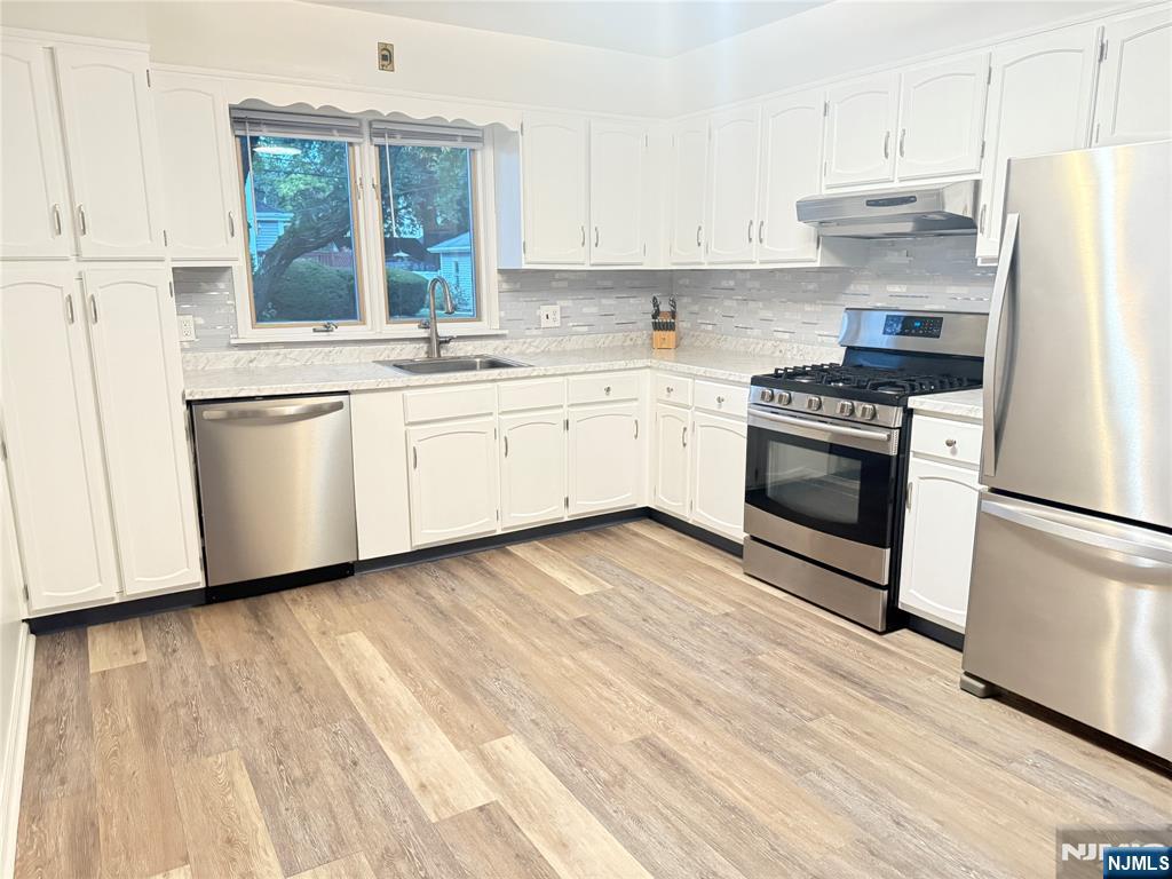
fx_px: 813
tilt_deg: -12.4
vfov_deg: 56.8
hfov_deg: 71.6
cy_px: 440
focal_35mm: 24
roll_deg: +0.1
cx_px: 586
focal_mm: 6.76
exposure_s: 1/40
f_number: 1.78
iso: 800
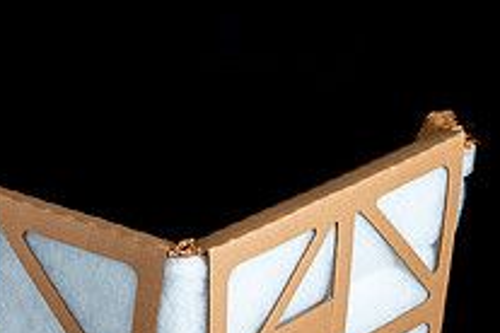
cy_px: 288
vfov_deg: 12.2
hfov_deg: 17.2
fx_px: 1555
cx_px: -143
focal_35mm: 112
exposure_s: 1/125
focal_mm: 40
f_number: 8
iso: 160
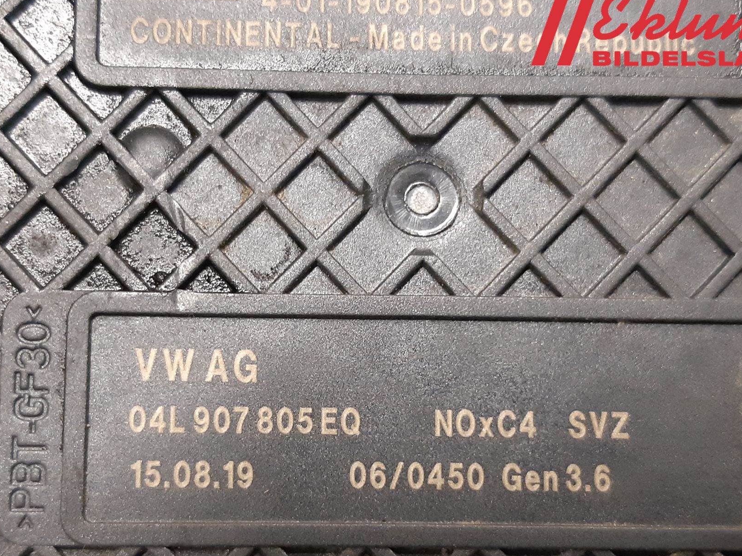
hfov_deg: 55.3
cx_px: 342
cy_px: 341
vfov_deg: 42.7
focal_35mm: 33
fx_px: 707
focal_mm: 3.93
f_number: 1.7
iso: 250
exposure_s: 1/33
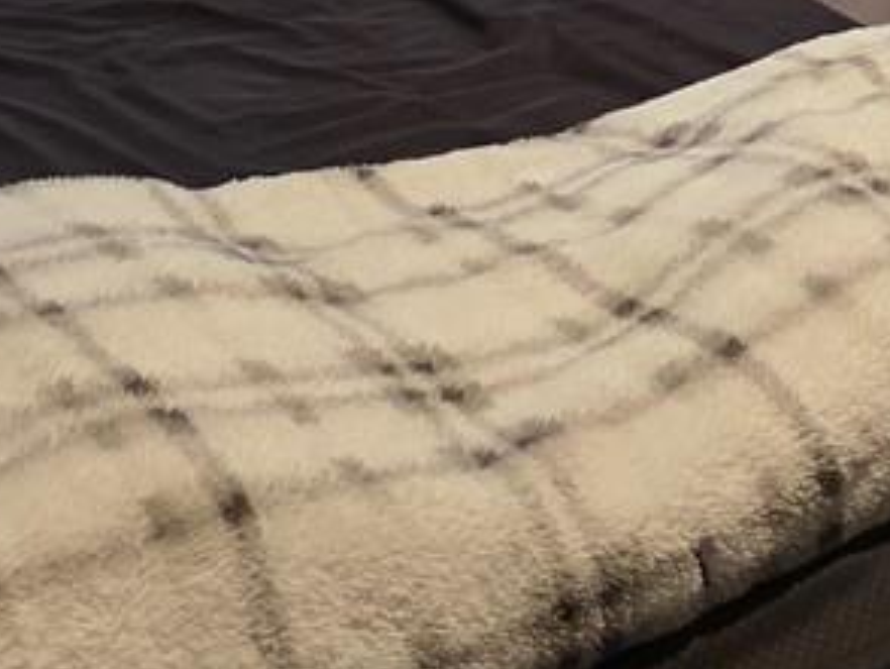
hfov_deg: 15.1
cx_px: 1114
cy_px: -778
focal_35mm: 125
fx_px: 3216
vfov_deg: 10.6
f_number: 1.7
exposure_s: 1/120
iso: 640
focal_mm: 6.3
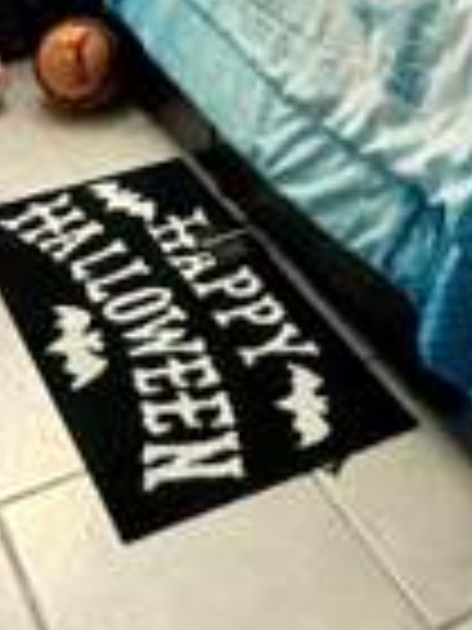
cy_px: -216
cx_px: 180
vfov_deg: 25.5
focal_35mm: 64
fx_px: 1164
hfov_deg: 22.9
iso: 500
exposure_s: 1/60
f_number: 2.2
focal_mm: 2.22
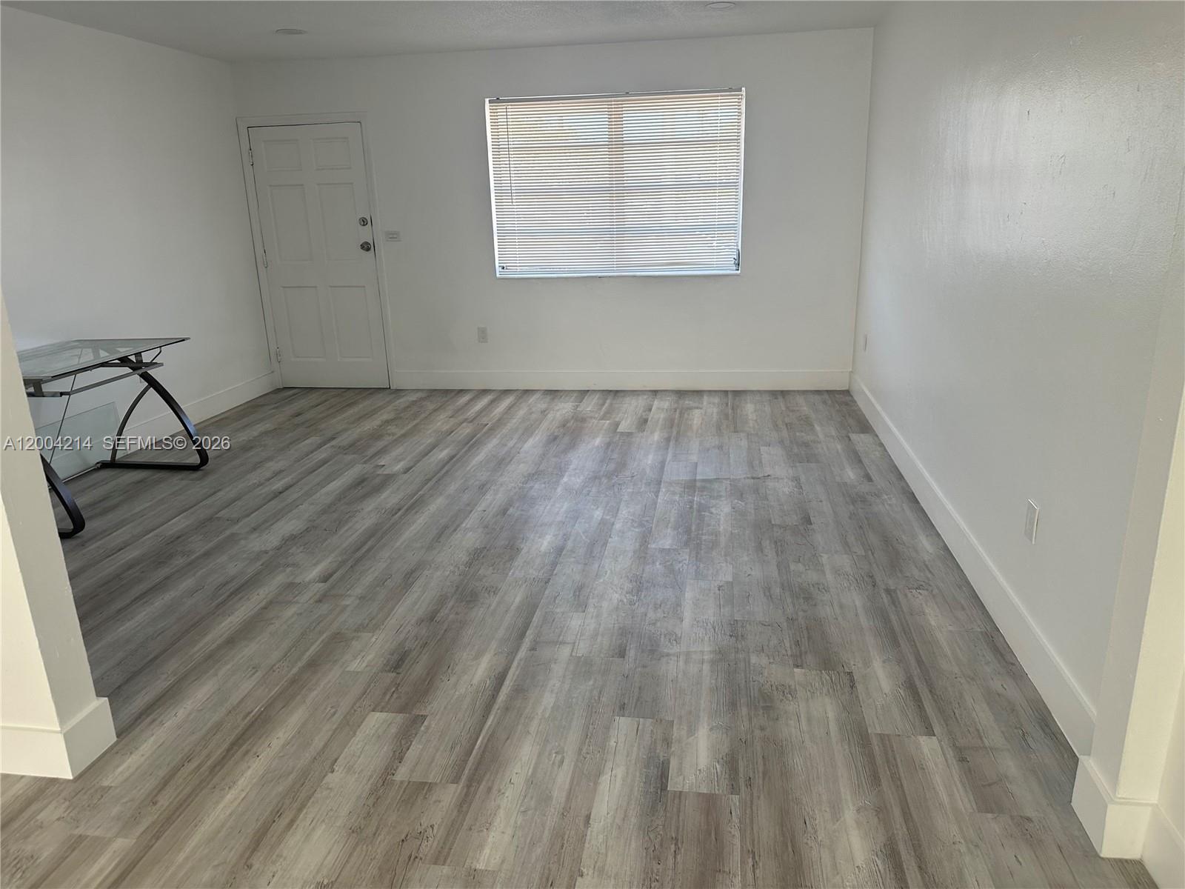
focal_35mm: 24
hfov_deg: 71.6
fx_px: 822
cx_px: 592
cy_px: 444
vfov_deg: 56.8
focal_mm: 6.86
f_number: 1.78
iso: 125
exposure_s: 1/121
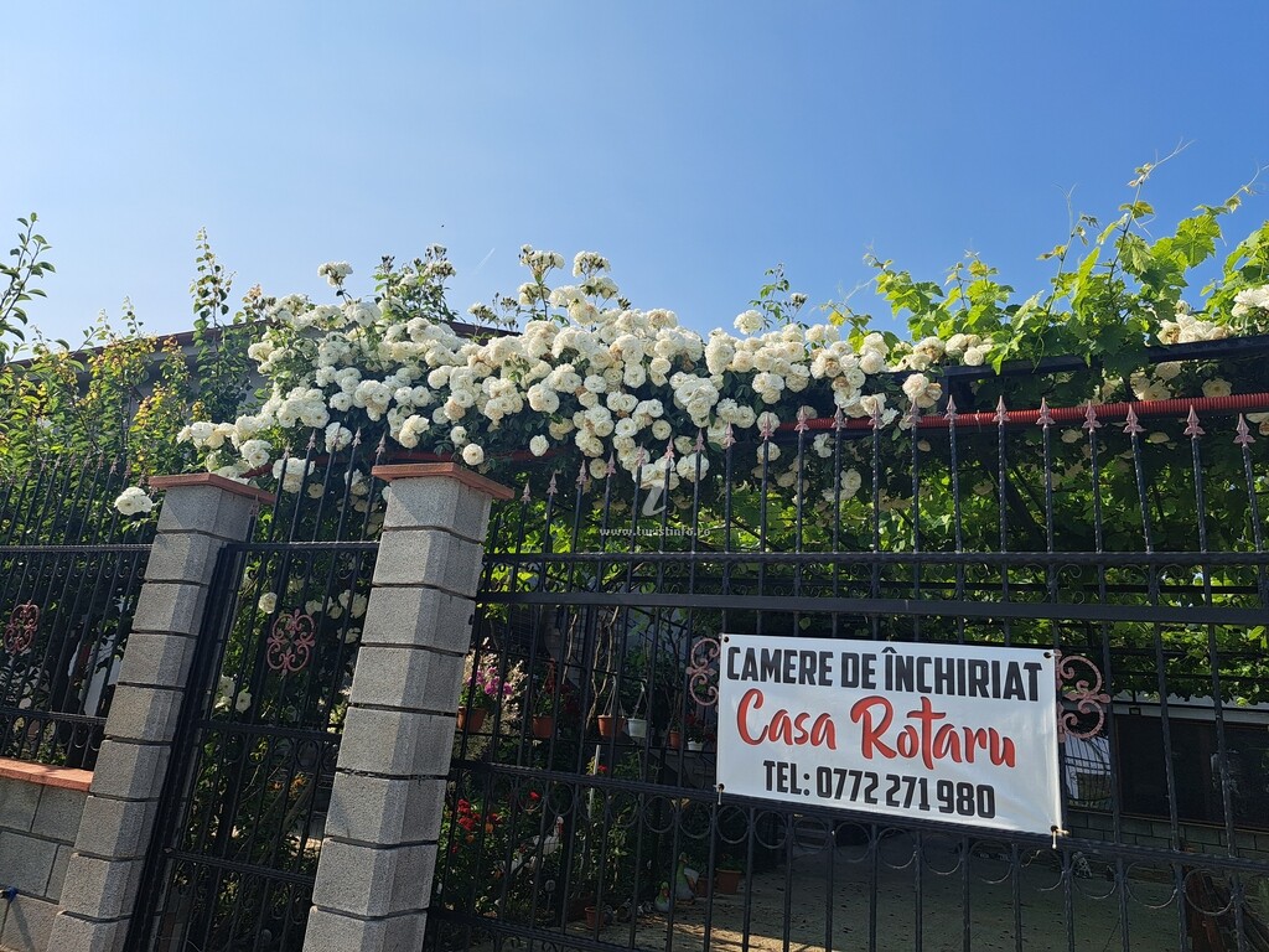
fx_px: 880
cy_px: 476
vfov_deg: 56.8
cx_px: 634
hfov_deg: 71.6
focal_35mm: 24
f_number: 1.8
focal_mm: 5.23
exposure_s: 1/1495
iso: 50
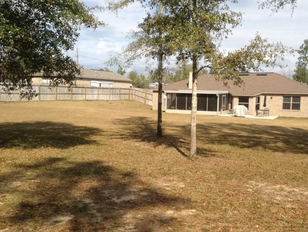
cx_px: 187
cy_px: 127
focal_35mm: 45
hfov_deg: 41.8
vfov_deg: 32.2
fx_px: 401
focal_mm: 4.28
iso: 50
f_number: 2.4
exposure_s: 1/1577
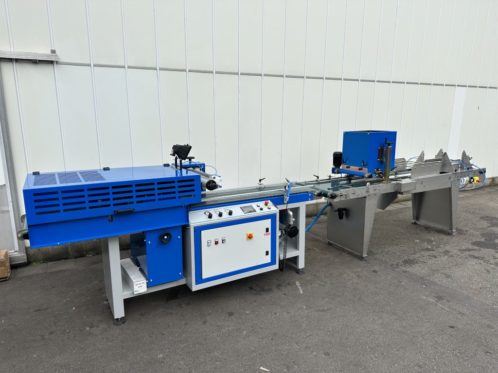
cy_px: 186
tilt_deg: -11.6
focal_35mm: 24
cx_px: 249
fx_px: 345
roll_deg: +0.4
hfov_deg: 71.6
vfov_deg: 56.8
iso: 80
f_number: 1.78
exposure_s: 1/1949
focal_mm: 6.86
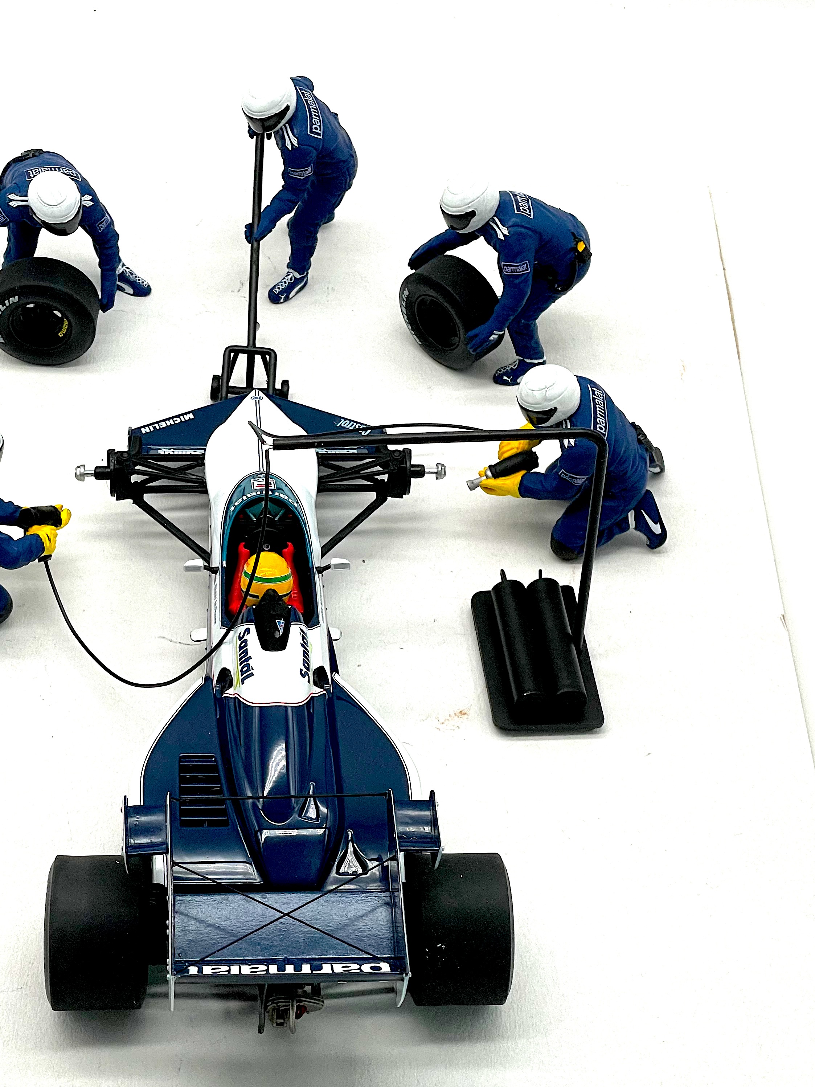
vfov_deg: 27.8
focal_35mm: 70
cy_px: 544
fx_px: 2198
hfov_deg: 21.0
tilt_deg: -47.0
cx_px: 302
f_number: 2
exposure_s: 1/116
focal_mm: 6
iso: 80
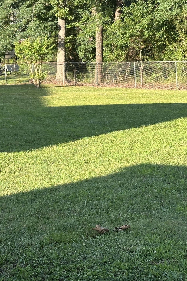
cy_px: 85
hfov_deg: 14.0
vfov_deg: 21.1
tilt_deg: -4.6
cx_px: -11
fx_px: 748
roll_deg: +1.1
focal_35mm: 96
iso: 64
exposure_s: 1/615
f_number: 1.78
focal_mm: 6.86
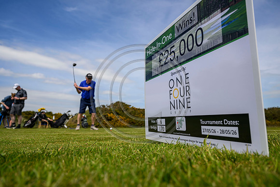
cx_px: 140
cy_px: 94
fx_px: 187
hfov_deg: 73.7
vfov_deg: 53.2
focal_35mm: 24
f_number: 4
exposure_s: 1/3200
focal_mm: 24
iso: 250
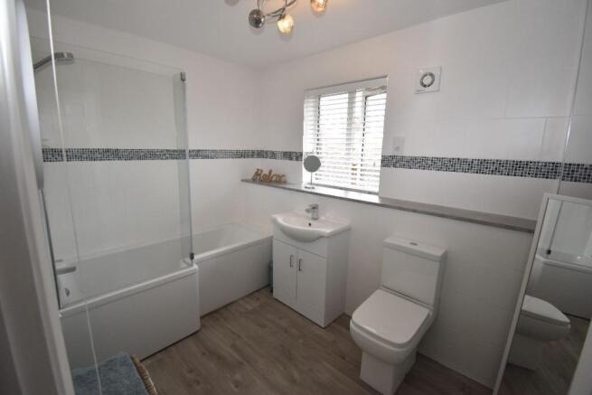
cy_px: 198
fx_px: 247
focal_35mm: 15
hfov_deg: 100.4
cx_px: 296
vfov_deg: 77.4
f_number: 4.5
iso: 800
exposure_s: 1/160
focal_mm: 10
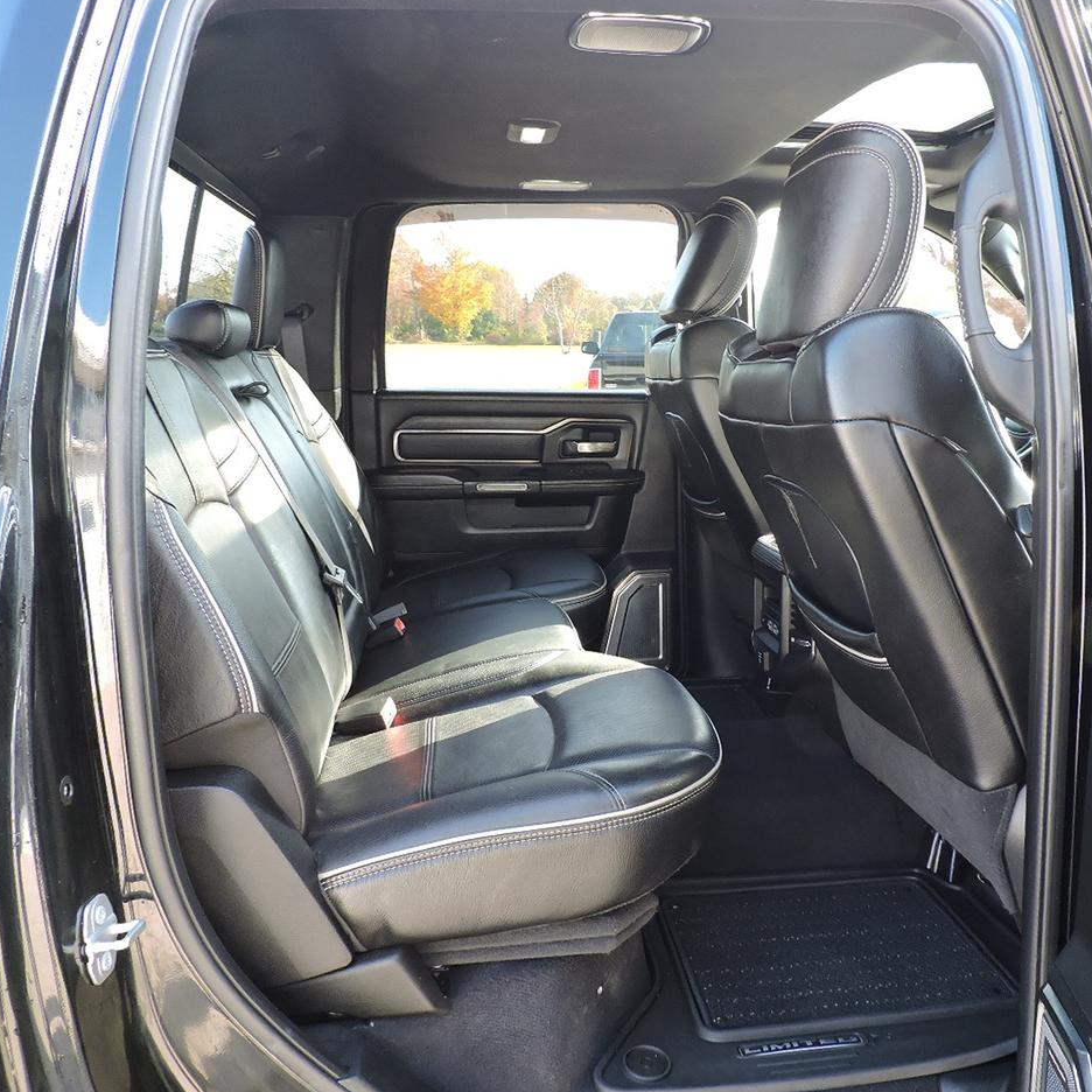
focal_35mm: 29
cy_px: 551
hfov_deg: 55.4
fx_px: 1035
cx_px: 626
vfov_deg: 55.6
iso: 125
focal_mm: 4.3
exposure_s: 1/30
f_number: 3
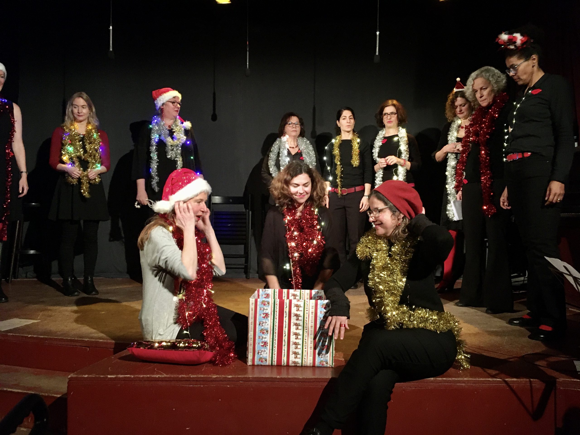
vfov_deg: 48.2
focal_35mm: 29
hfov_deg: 61.7
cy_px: 218
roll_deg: -0.8
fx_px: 486
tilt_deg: +0.9
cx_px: 290
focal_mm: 4.15
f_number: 2.2
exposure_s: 1/15
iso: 200
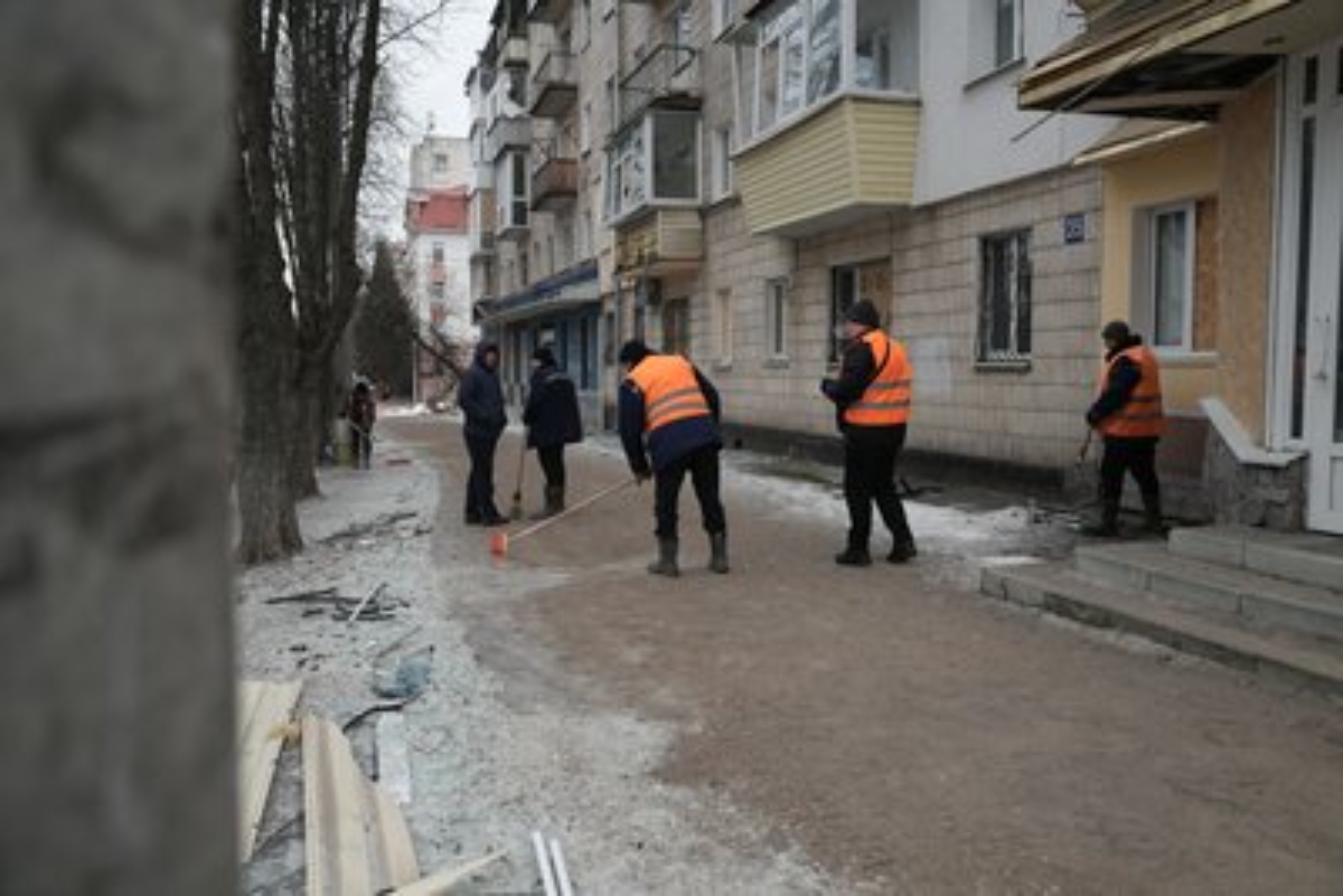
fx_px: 1045
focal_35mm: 28
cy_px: 448
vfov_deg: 46.4
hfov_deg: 65.5
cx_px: 672
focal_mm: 28
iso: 160
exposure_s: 1/200
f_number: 2.8
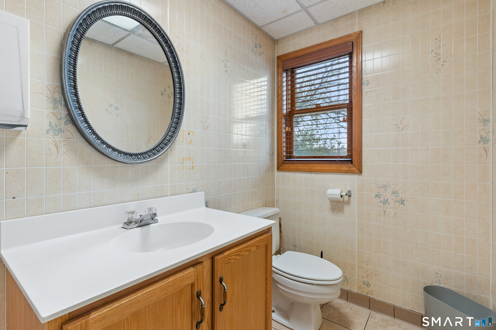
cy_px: 165
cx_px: 248
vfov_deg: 70.4
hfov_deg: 93.3
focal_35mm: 17
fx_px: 234
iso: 320
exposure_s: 1/2.5
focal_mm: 17
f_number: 8
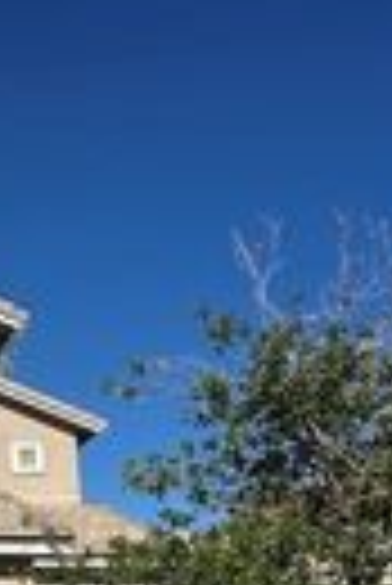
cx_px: -230
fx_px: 912
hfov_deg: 20.1
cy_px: 511
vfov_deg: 33.9
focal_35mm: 56
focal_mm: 2.22
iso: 50
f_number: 2.2
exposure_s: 1/5291
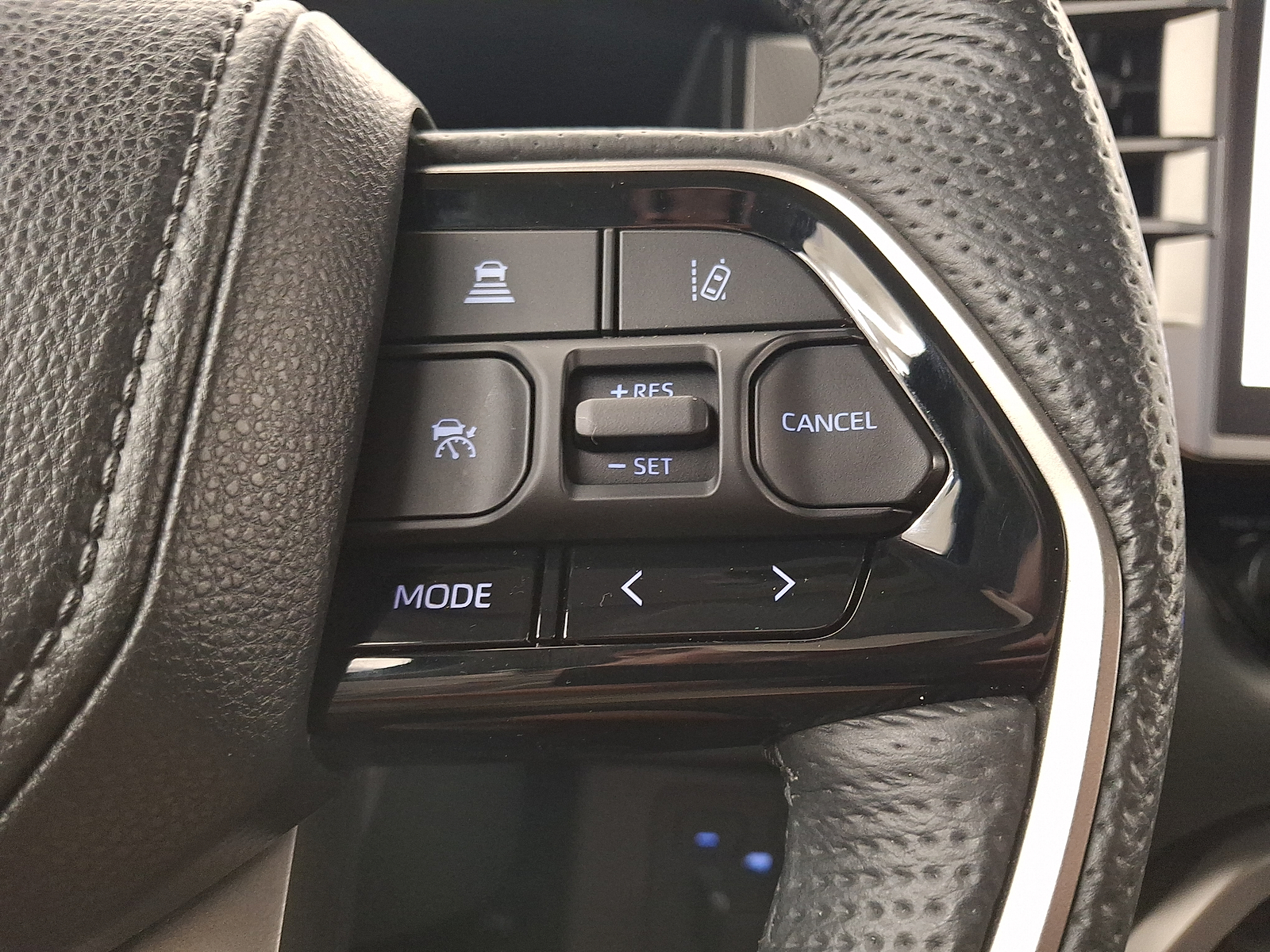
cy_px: 476
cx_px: 635
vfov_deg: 54.9
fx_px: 917
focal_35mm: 25
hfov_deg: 69.4
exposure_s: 1/30
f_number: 1.8
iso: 237
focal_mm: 4.69
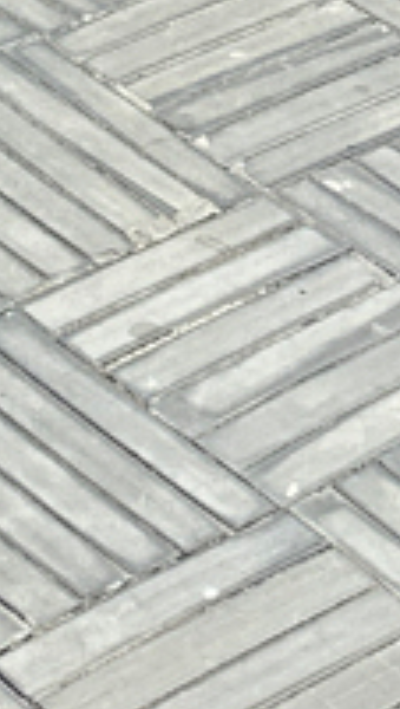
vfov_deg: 8.1
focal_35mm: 196
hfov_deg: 6.1
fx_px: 3683
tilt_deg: -1.3
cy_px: -1868
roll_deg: -0.7
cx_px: -402
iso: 80
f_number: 1.78
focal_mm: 6.86
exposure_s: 1/3356
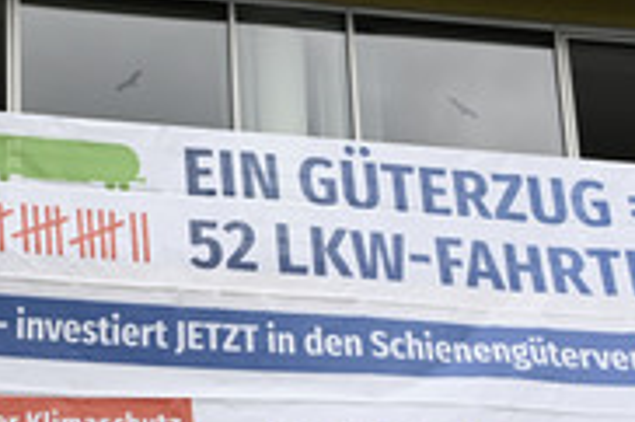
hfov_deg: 16.9
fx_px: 2097
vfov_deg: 11.5
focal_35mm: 119
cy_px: 188
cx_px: 16
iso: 1600
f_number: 5.6
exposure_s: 1/800
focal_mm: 48
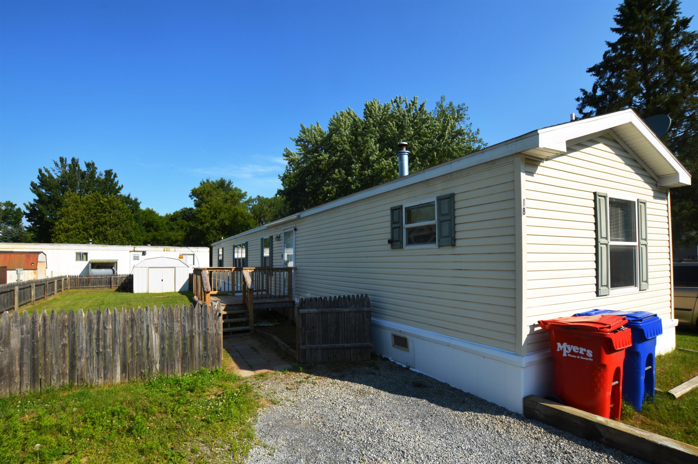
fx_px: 291
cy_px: 232
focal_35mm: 15
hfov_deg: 100.4
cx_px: 349
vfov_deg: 77.2
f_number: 10
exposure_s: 1/200
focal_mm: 10
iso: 100
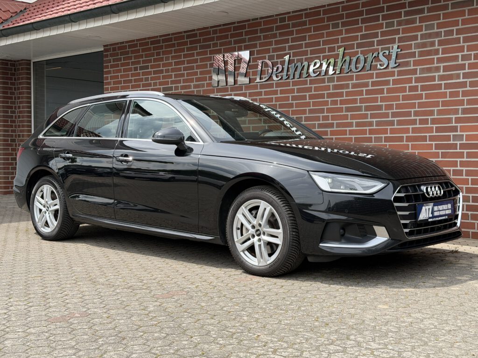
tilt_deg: -2.2
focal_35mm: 48
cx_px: 239
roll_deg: -0.5
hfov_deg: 39.7
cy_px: 179
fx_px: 663
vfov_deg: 30.3
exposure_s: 1/1883
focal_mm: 6.76
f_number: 1.78
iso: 64
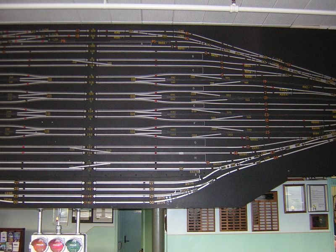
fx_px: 349
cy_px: 126
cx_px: 168
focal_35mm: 36
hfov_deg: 51.4
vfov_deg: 39.7
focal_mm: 4.7
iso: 387
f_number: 2.6
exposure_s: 1/60.1
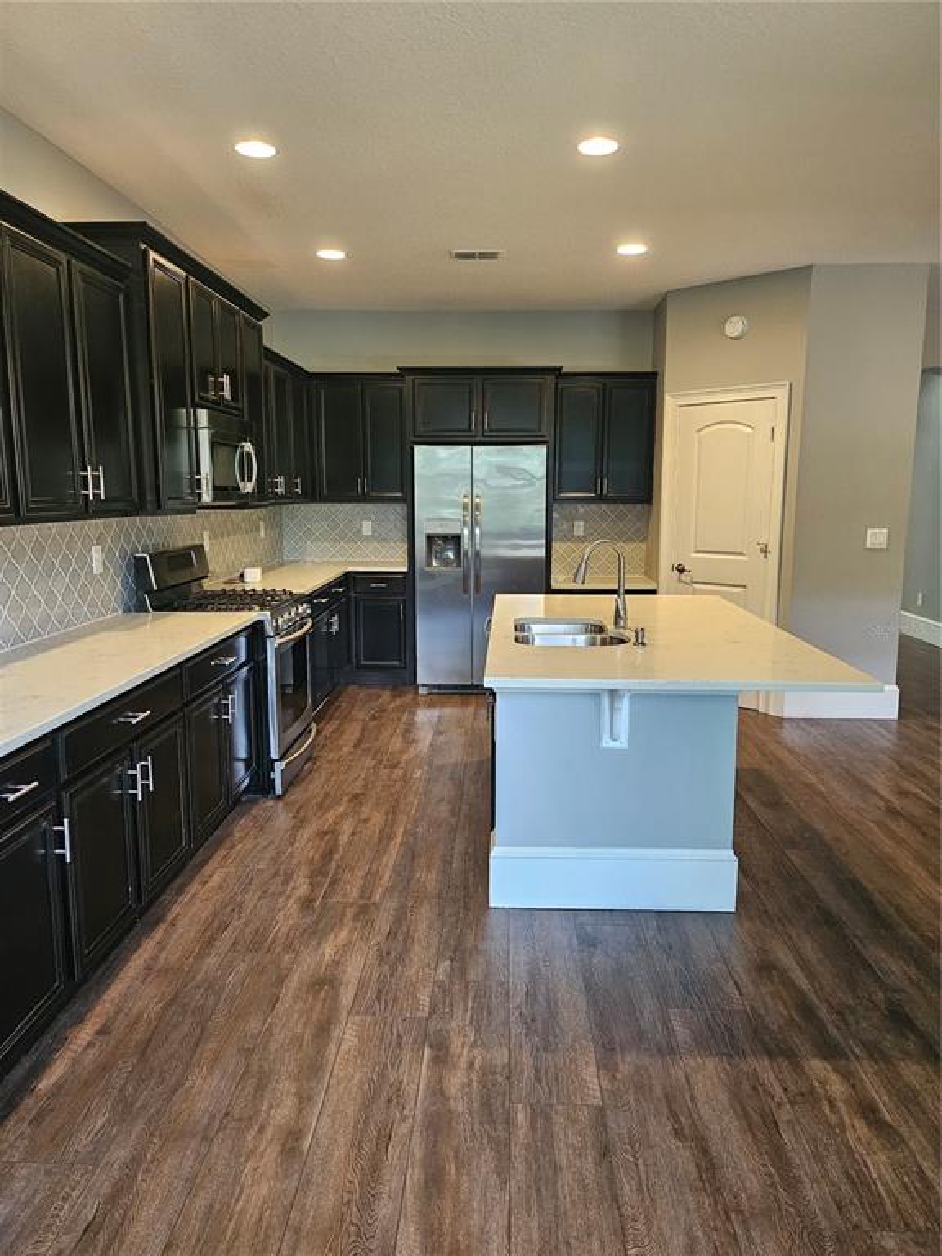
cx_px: 471
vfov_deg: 71.6
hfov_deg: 56.8
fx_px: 871
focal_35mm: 24
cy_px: 628
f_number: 1.8
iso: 640
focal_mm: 5
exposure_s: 1/120
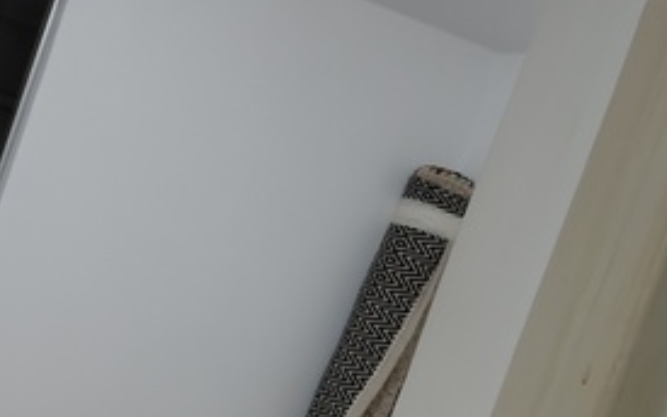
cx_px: -22
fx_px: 1345
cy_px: 262
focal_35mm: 74
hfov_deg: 26.2
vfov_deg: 17.6
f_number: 1.8
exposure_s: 1/60
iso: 1211
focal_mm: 5.56
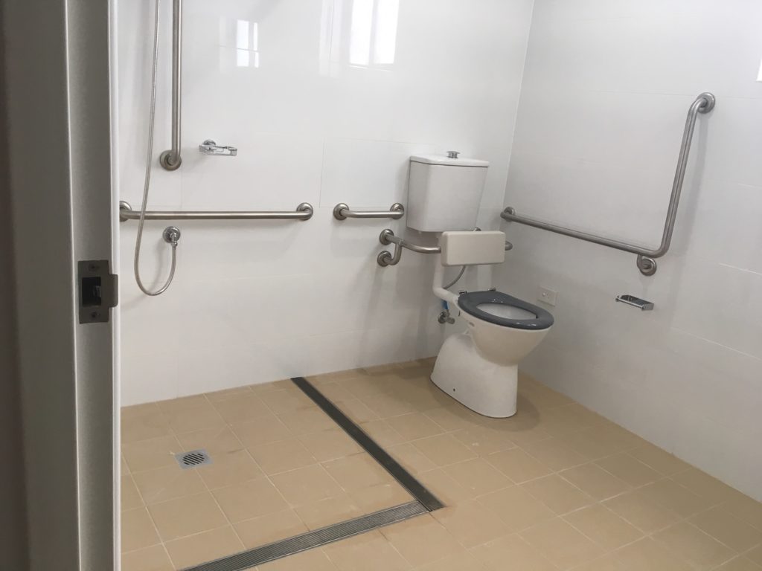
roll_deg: -5.7
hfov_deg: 61.7
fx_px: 638
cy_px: 286
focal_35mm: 29
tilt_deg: -14.8
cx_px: 381
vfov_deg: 48.2
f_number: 2.2
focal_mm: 4.15
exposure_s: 1/33
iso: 25
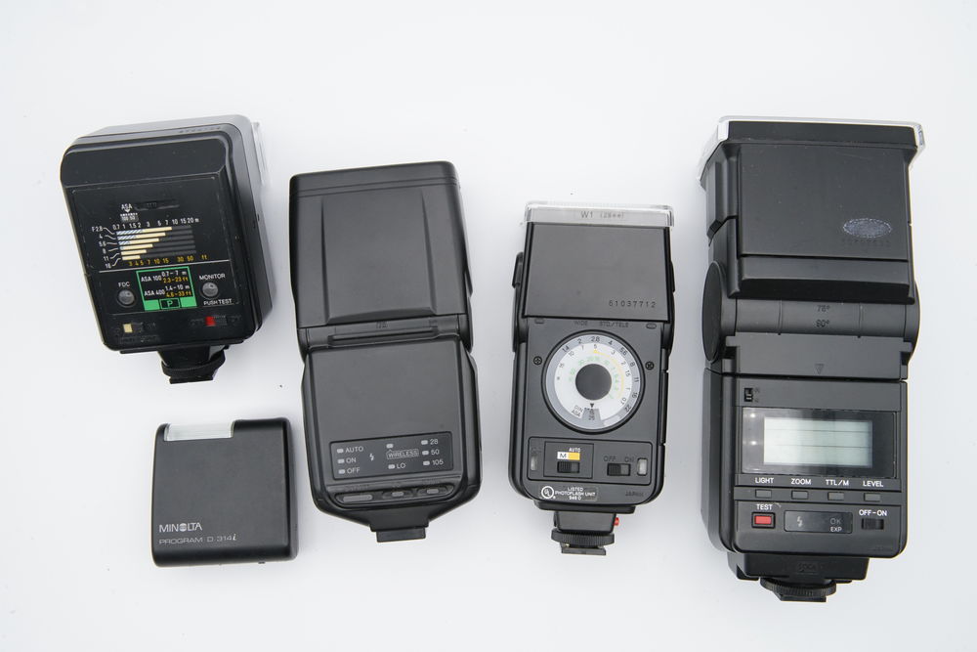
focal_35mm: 44
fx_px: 1194
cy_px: 326
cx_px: 488
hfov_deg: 44.5
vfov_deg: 30.5
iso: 1250
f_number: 20
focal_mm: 44
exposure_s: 1/60
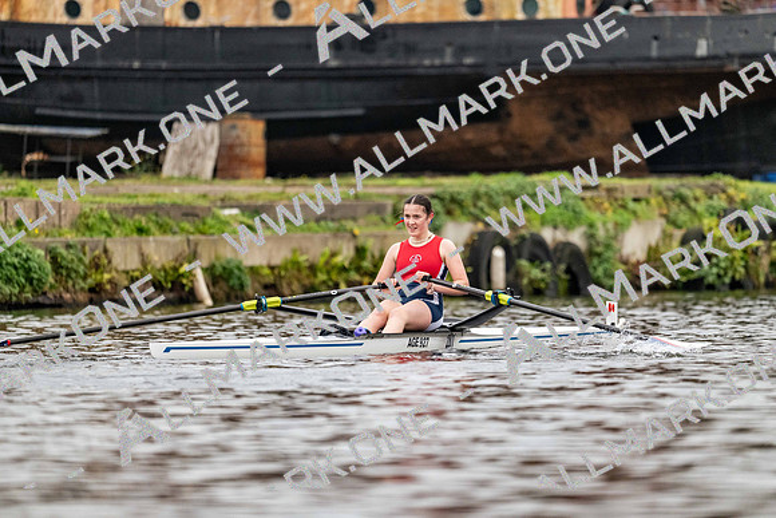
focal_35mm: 400
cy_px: 259
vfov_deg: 3.4
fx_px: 8624
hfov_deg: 5.2
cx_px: 388
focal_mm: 400
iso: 2500
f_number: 4.5
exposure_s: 1/2500
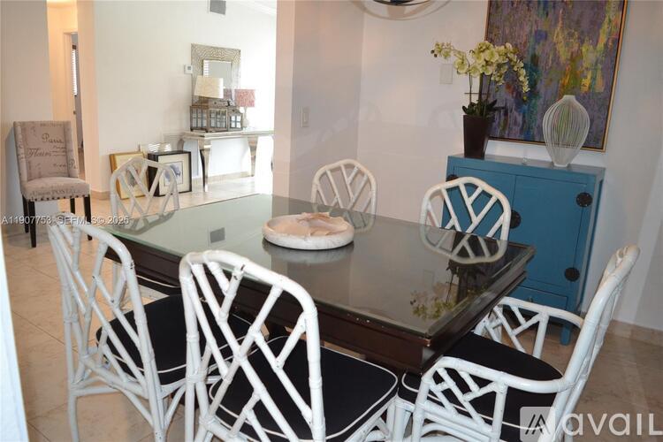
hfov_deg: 67.4
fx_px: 497
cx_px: 332
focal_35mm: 27
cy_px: 221
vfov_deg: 47.9
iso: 1000
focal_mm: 18
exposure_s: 1/60
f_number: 3.5
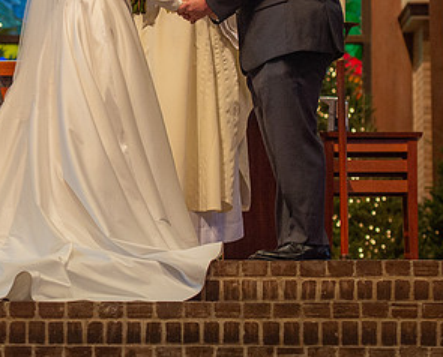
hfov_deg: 8.7
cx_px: 63
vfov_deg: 7.0
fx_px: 2907
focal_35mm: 221
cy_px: 102
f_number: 2.8
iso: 1250
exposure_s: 1/250
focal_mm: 78
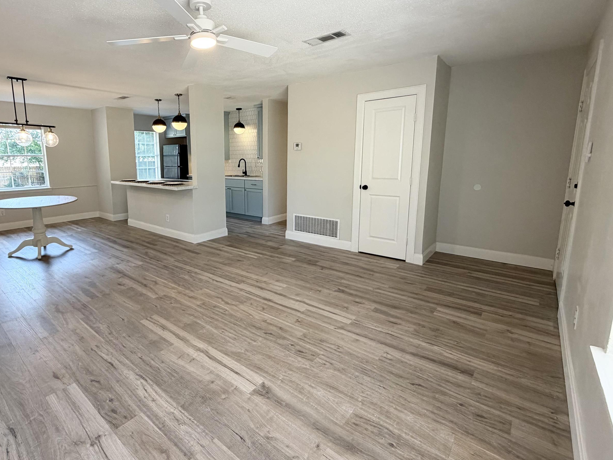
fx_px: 319
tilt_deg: -9.7
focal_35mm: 18
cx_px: 244
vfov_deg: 71.4
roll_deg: +1.1
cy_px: 209
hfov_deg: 86.6
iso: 200
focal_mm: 2.22
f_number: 2.2
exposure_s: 1/120
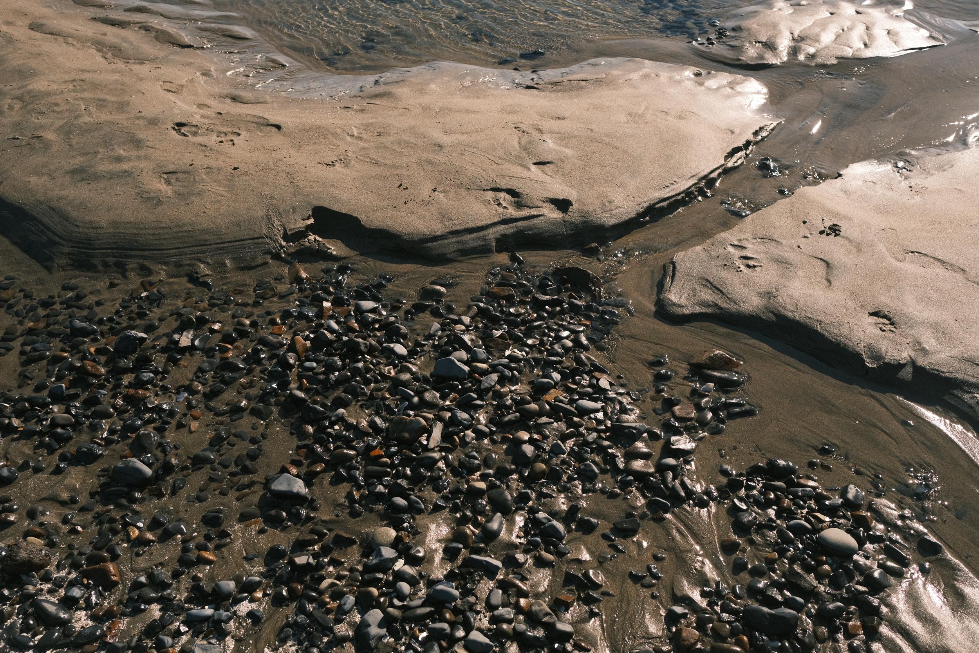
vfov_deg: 37.9
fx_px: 952
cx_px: 490
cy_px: 326
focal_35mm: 35
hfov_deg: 54.4
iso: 250
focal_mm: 23
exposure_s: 1/1600
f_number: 4.5
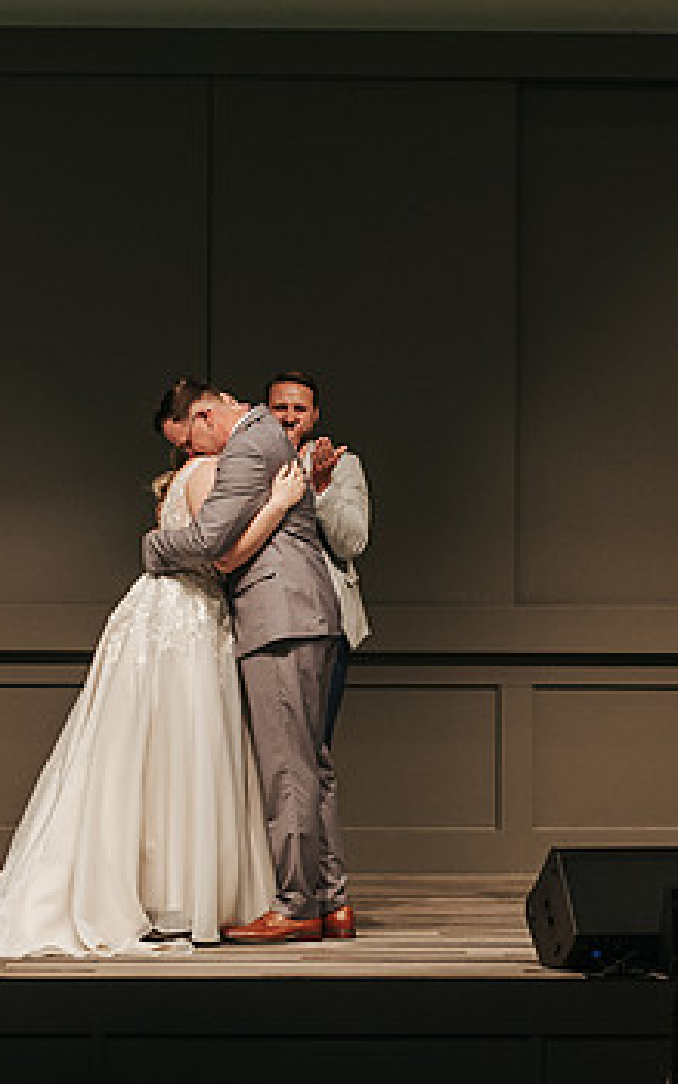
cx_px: 348
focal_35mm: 166
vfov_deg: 12.6
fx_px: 4904
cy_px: 701
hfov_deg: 7.9
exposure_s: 1/200
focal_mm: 50
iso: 1000
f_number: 3.2
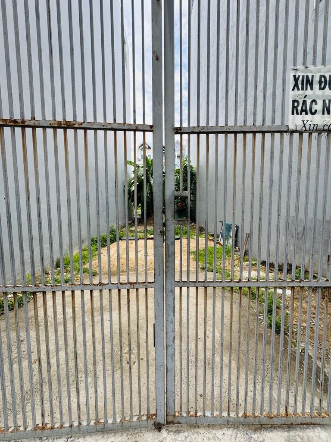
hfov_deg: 85.7
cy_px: 221
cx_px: 166
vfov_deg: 102.1
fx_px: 178
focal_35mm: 14
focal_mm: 2.22
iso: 40
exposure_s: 1/421
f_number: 2.2
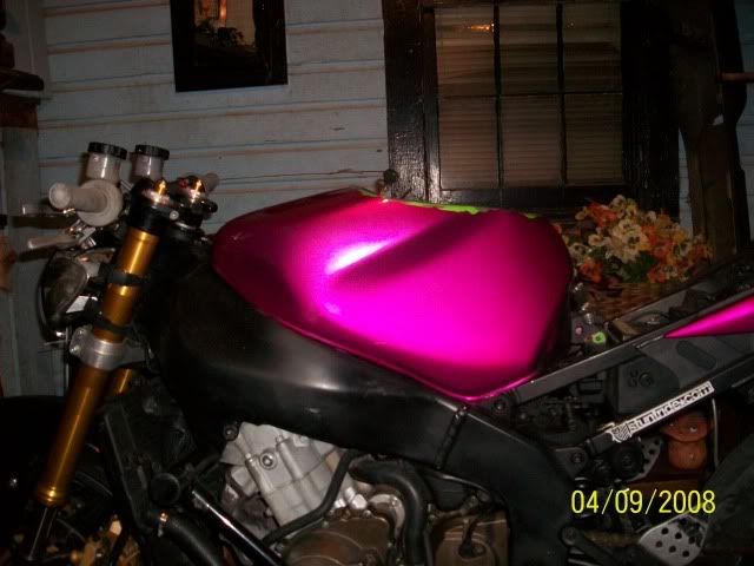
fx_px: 697
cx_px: 377
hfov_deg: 56.8
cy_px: 283
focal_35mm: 32
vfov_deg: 44.2
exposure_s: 1/30
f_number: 2.9
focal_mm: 5.7
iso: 160
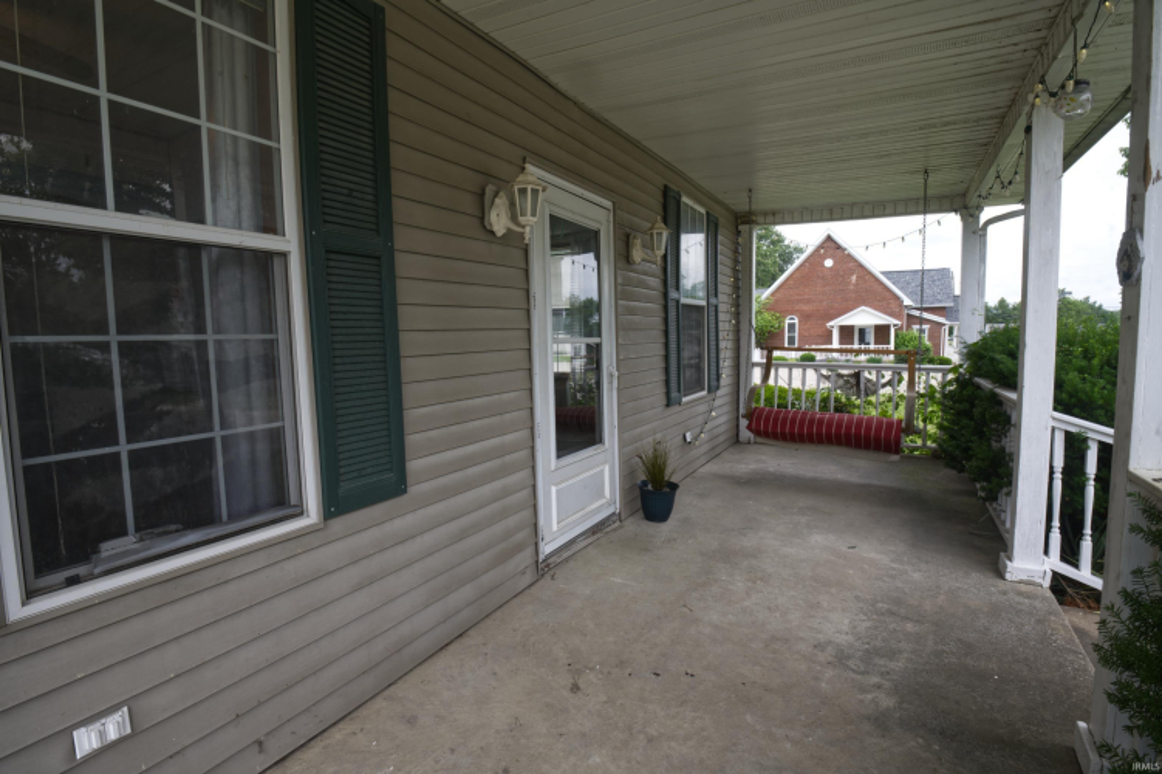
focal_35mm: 17
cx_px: 581
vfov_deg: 70.4
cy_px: 387
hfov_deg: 93.3
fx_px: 548
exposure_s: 1/10
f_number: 13
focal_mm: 17
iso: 100
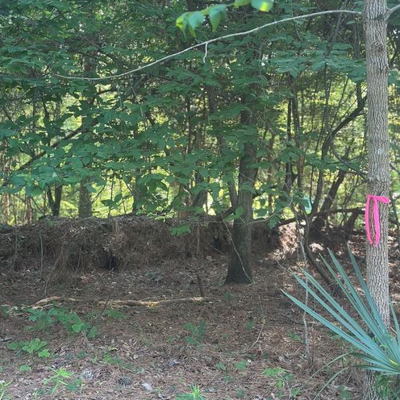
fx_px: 745
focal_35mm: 57
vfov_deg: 29.9
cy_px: 151
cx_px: 200
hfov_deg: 30.0
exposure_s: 1/63
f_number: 1.78
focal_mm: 6.86
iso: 125
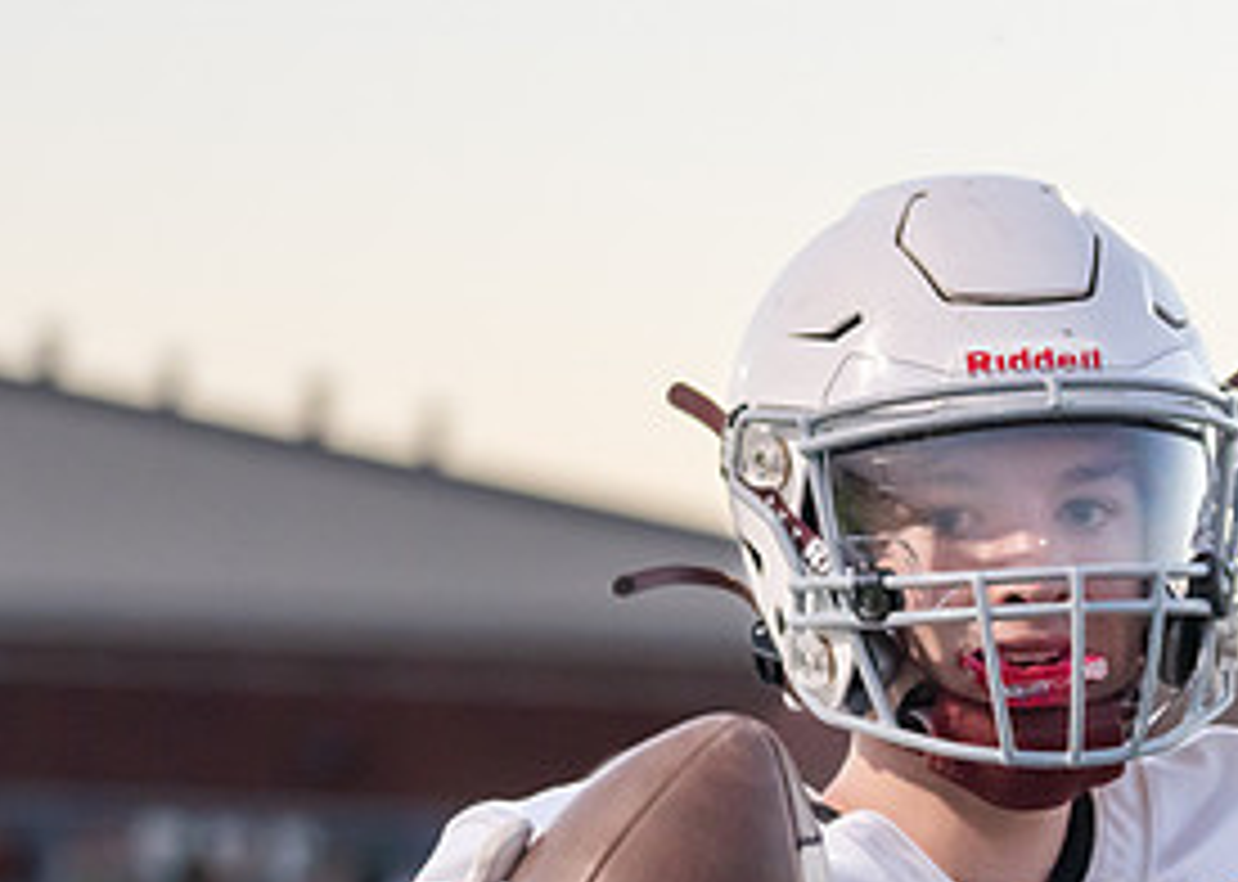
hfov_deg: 9.8
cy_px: 642
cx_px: 715
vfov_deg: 7.0
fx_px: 7203
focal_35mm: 205
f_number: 2.8
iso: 2000
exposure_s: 1/1250
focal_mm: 70
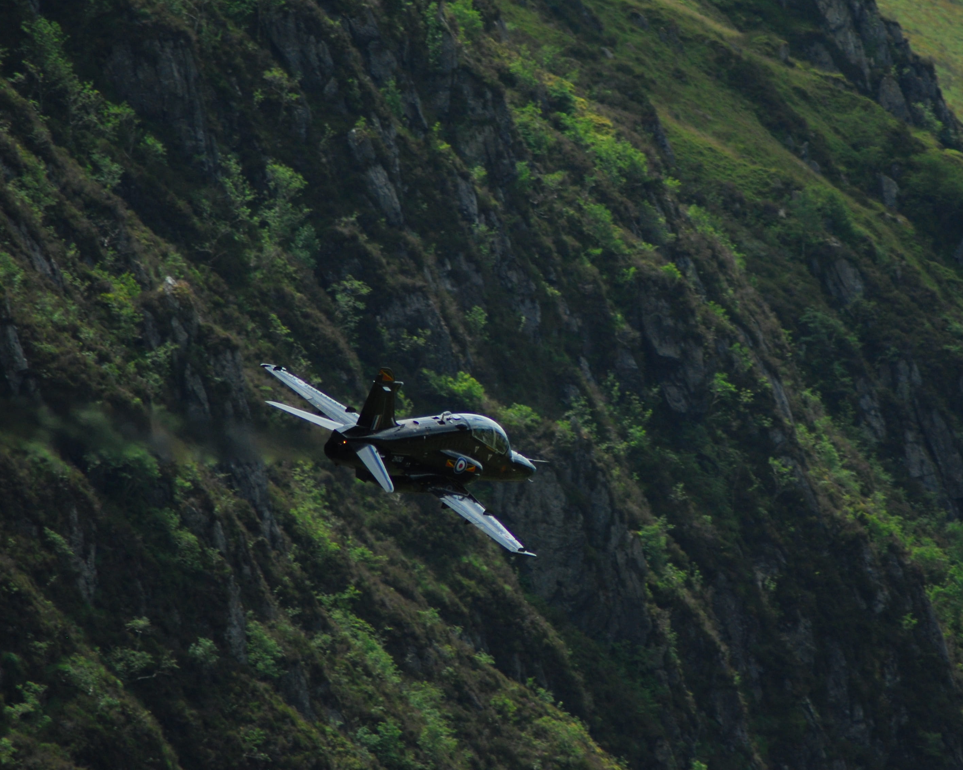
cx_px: 578
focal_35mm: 580
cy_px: 372
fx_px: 16529
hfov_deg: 3.3
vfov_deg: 2.7
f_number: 5.6
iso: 400
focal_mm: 300
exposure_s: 1/2500
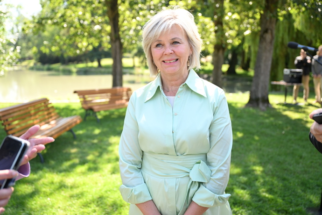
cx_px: 161
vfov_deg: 35.9
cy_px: 108
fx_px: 331
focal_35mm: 37
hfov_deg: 51.9
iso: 800
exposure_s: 1/1600
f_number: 2.8
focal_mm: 37
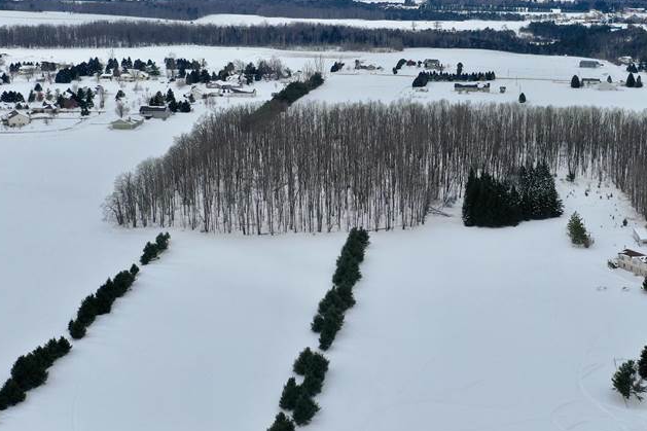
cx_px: 435
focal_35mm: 57
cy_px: 185
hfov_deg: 34.7
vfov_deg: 23.7
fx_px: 1024
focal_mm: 10.26
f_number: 4.5
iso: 100
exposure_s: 1/1000
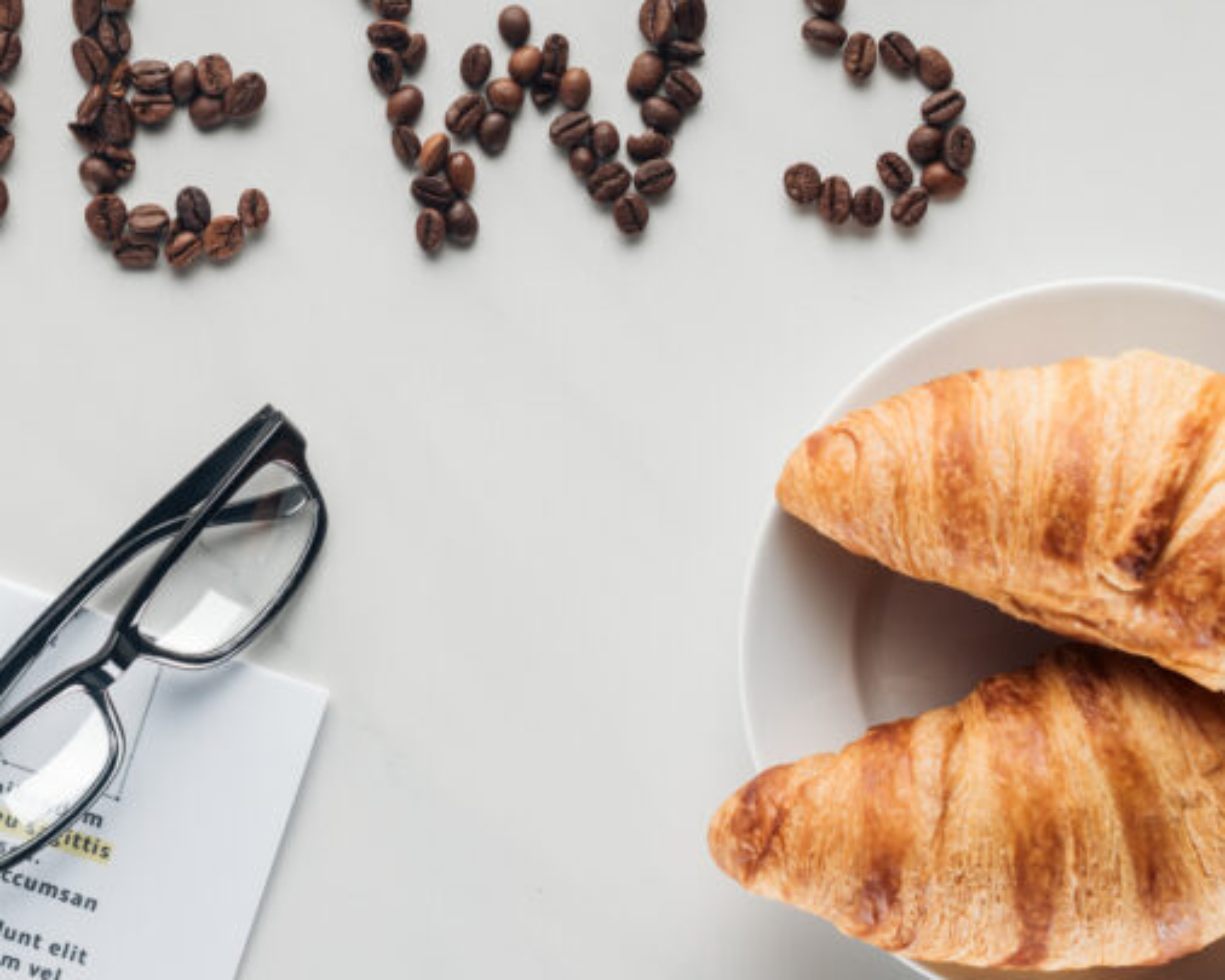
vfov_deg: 16.1
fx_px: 3445
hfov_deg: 20.0
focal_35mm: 95
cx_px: 329
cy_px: 202
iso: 64
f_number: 4.5
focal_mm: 50
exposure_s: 1/160
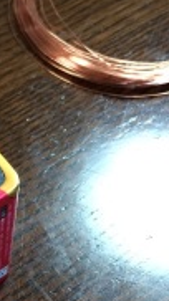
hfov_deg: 16.1
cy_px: 203
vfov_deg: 29.2
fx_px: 575
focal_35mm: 72
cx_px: -31
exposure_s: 1/30
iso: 200
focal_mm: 4.12
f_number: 2.2
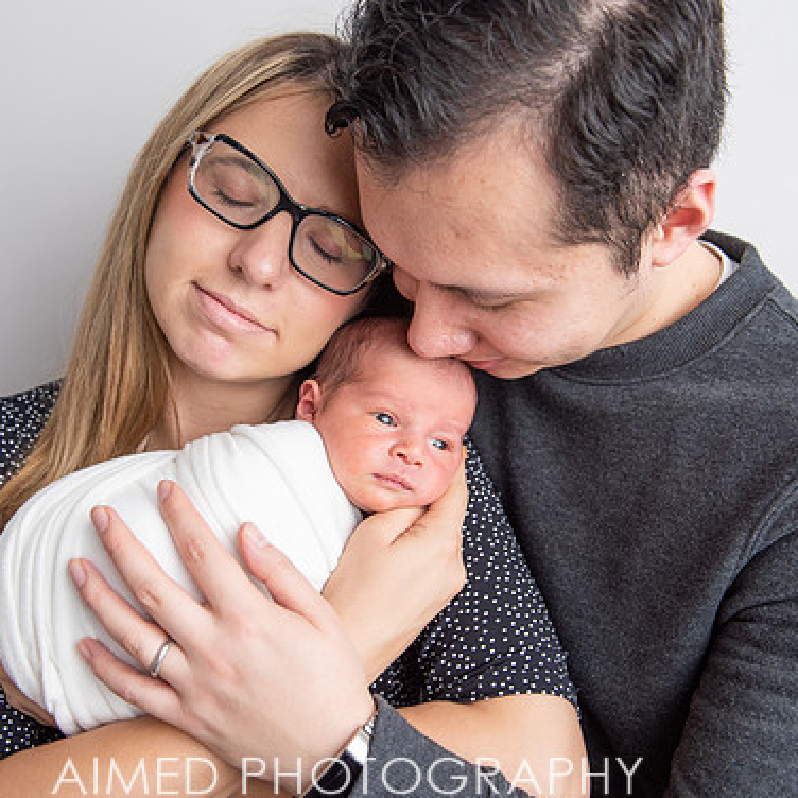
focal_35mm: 38
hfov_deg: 43.8
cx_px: 350
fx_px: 991
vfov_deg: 43.9
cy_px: 406
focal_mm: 29
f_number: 3.5
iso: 250
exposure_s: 1/160
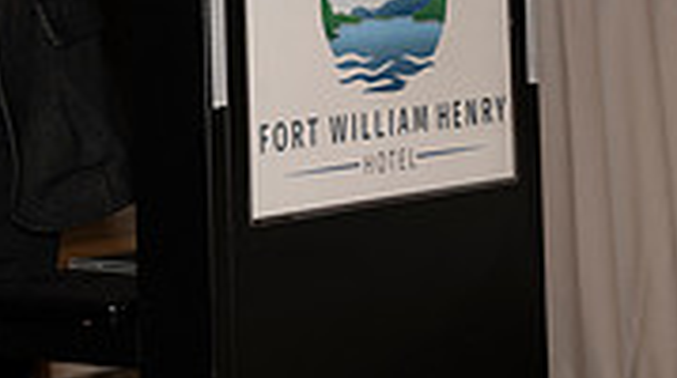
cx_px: 19
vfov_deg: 6.9
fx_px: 3047
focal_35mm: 170
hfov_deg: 12.5
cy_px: -284
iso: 320
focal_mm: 50
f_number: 4
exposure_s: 1/100
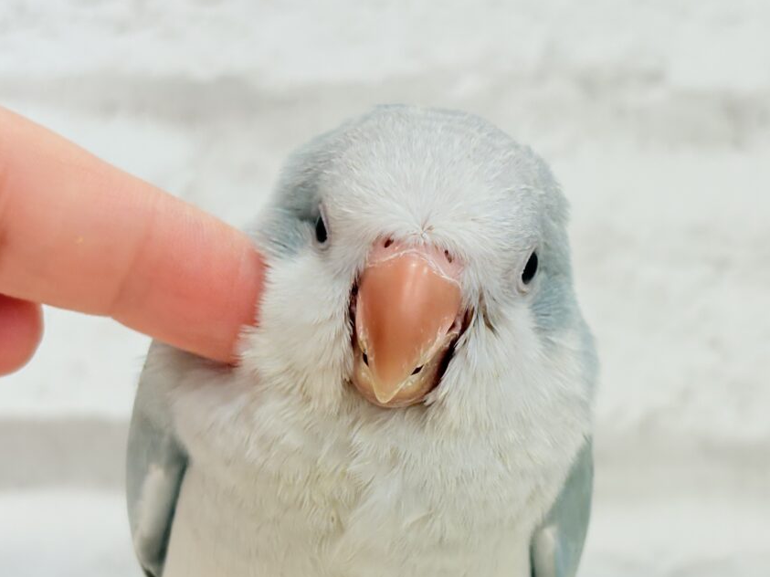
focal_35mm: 74
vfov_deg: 19.9
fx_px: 1646
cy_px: 350
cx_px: 501
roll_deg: -1.1
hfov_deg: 26.2
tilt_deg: -4.4
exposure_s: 1/100
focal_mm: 5.96
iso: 80
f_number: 1.6
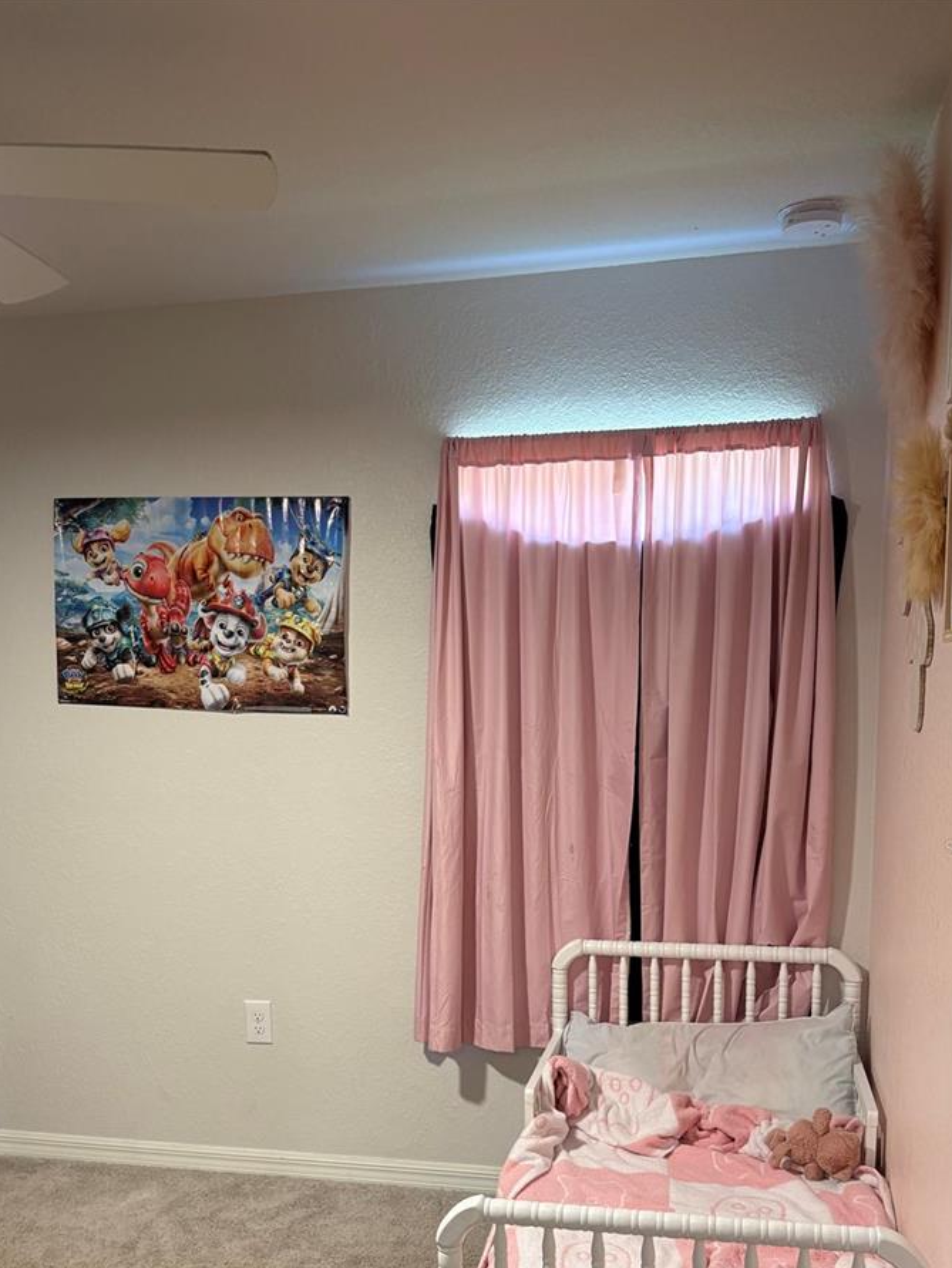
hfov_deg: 40.6
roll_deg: +1.1
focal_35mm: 35
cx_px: 406
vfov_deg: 51.6
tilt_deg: -6.8
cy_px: 848
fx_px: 1282
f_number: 1.6
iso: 160
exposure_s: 1/60
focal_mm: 5.96
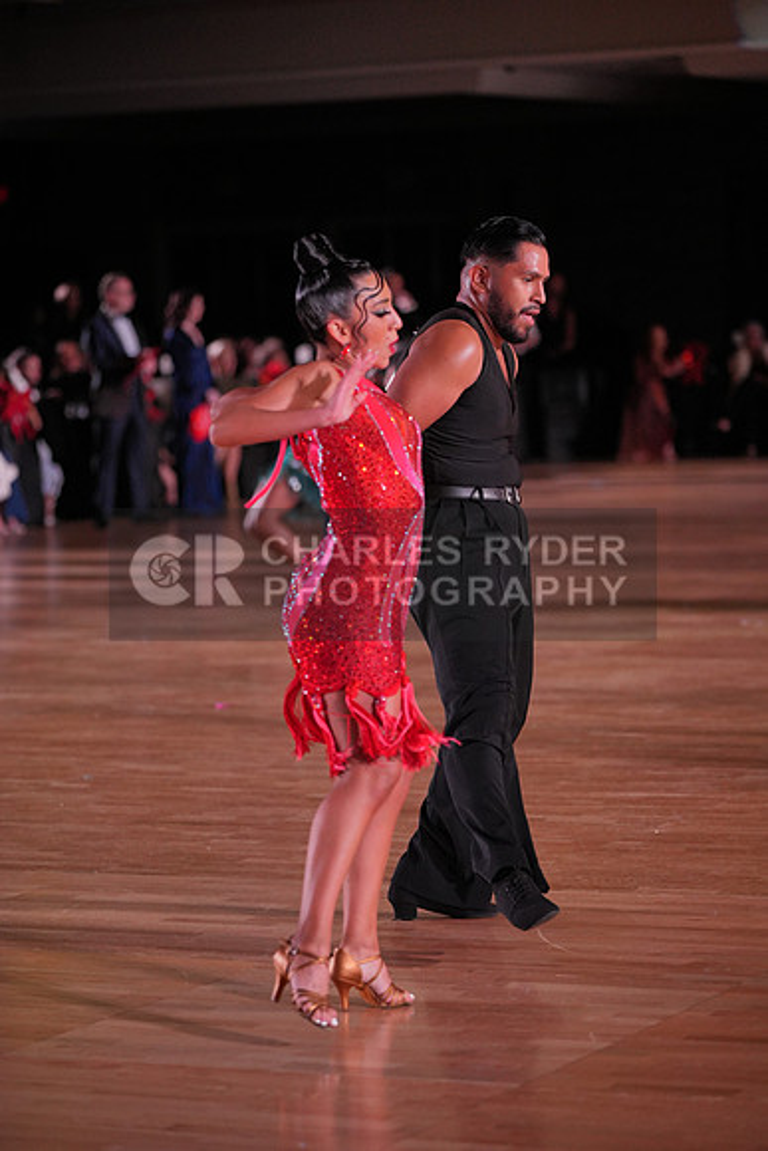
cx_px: 384
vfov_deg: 17.3
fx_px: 3773
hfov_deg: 11.6
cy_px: 576
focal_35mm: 118
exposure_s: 1/800
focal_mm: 118
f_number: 2.8
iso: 1600
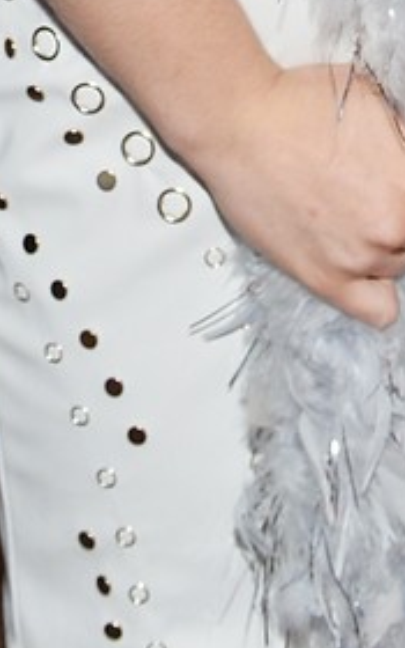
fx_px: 2826
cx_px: 251
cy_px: -597
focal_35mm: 160
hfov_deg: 8.2
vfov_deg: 11.8
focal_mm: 36
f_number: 4.5
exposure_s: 1/125
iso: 1250
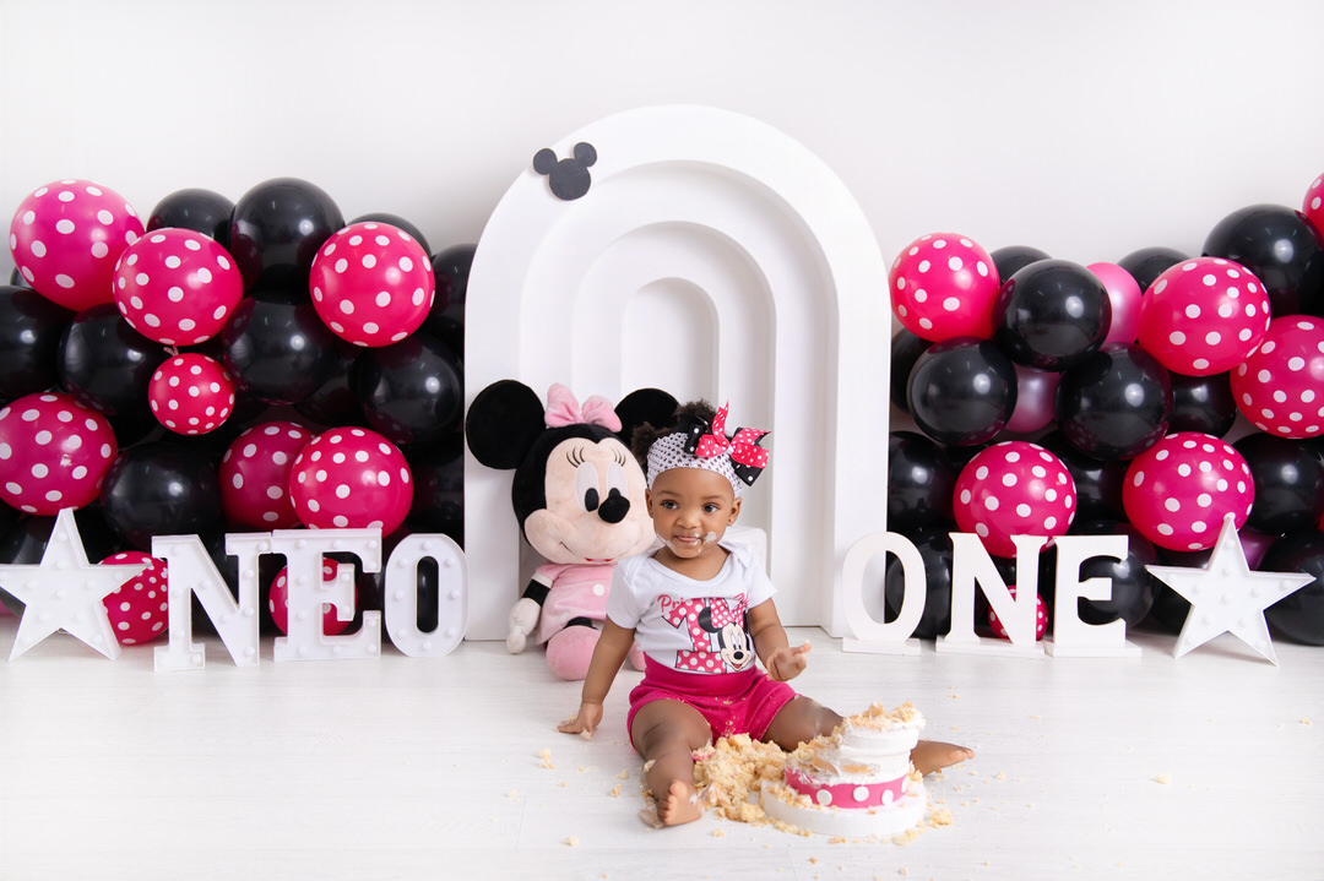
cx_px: 662
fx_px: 1287
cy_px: 440
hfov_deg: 54.5
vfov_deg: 37.8
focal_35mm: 35
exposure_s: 1/160
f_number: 4
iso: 250
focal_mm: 35
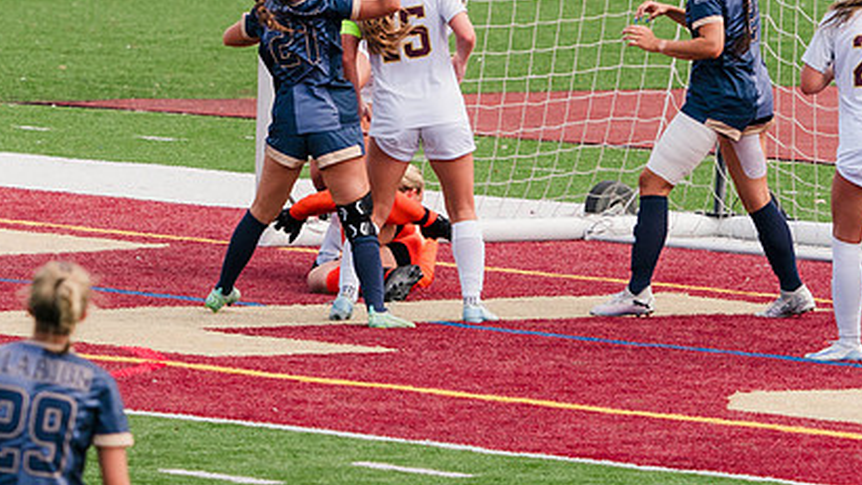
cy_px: 74
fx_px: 17025
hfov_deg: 2.9
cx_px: 153
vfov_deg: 1.6
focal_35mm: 745
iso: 640
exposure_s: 1/1600
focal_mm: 341
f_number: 6.3
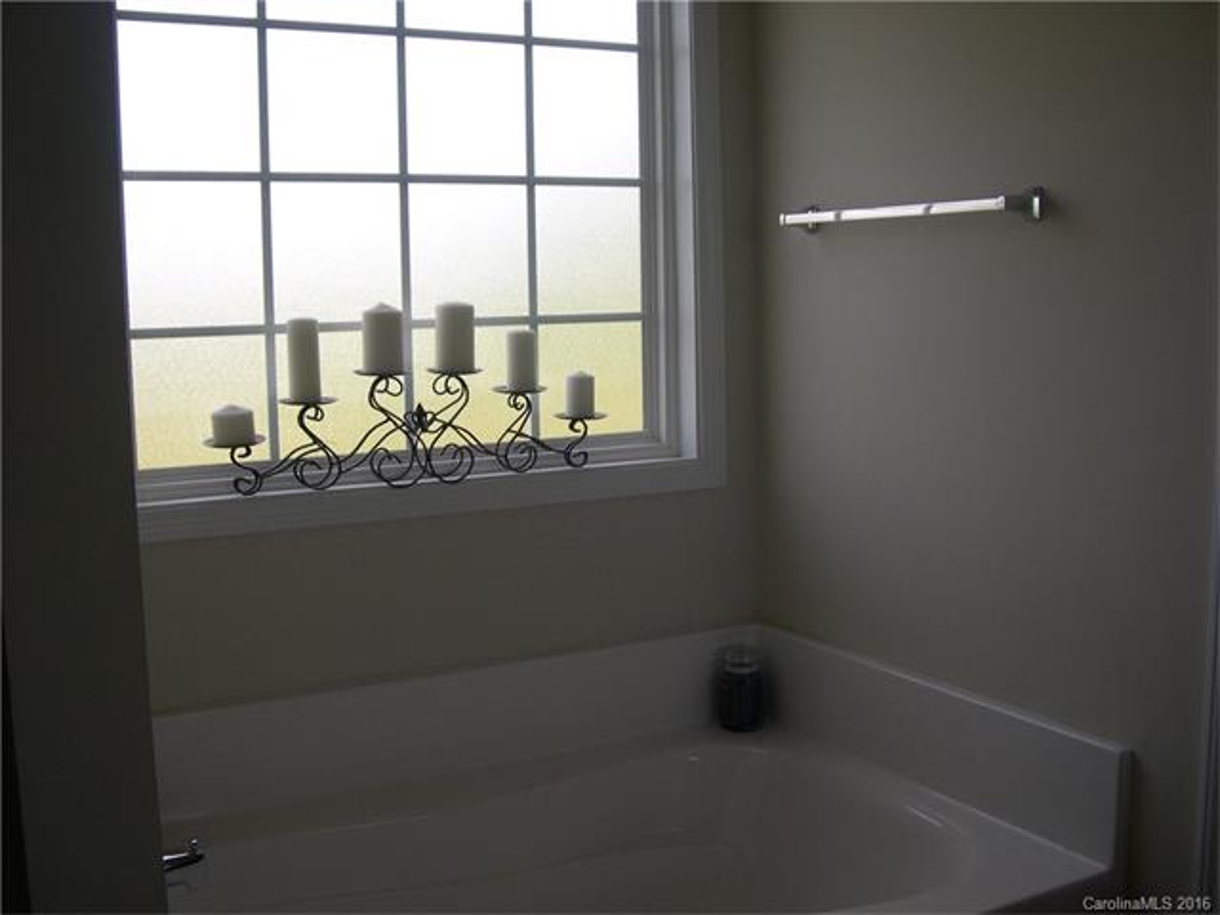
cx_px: 610
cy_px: 458
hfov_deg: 49.0
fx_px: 1339
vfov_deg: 37.7
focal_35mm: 38
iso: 100
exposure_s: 1/225
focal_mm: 8
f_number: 2.8
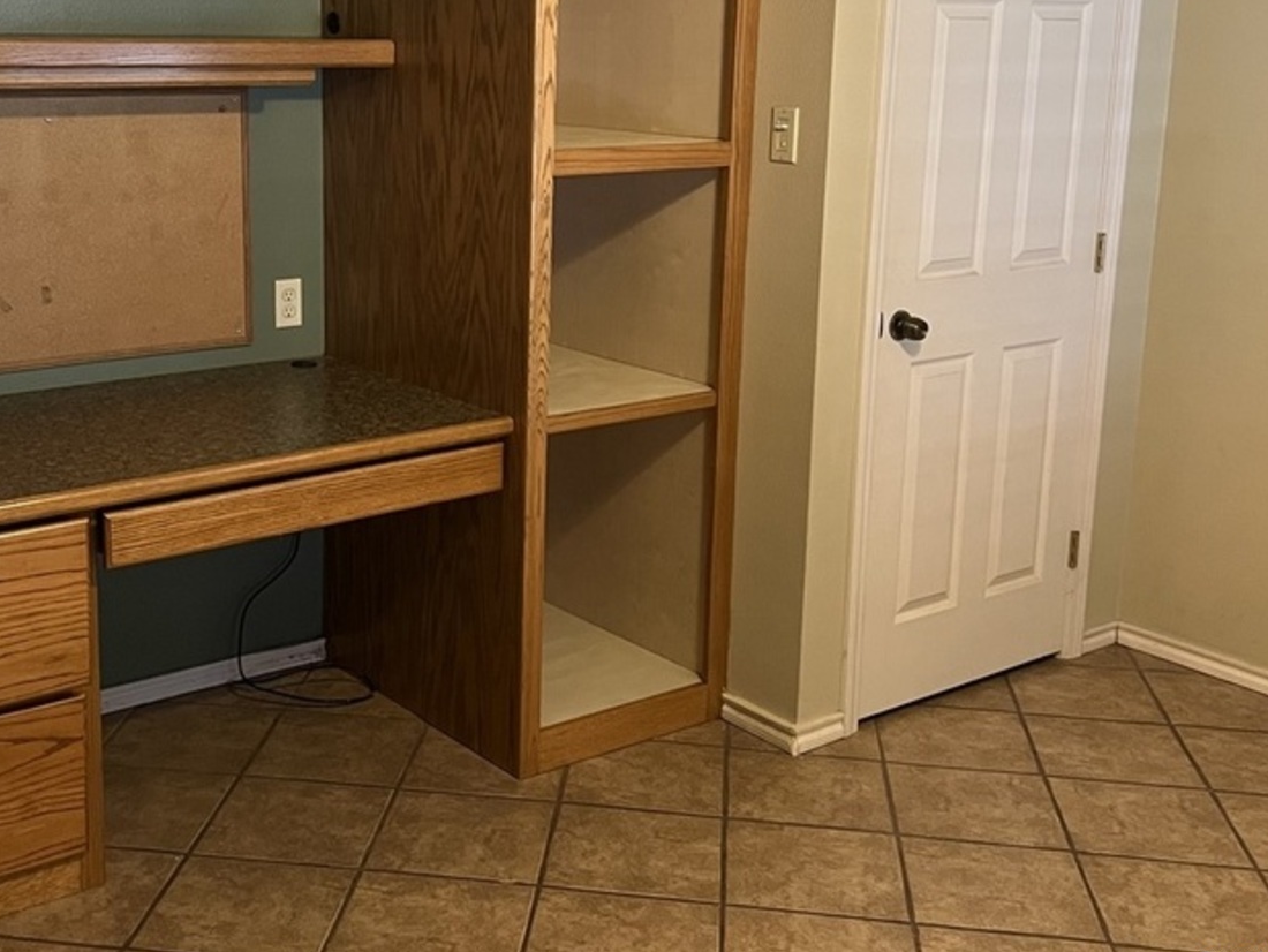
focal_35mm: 34
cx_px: 494
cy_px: 362
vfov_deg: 41.5
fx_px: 1246
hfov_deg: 53.5
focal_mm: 5.7
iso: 400
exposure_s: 1/40
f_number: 1.5
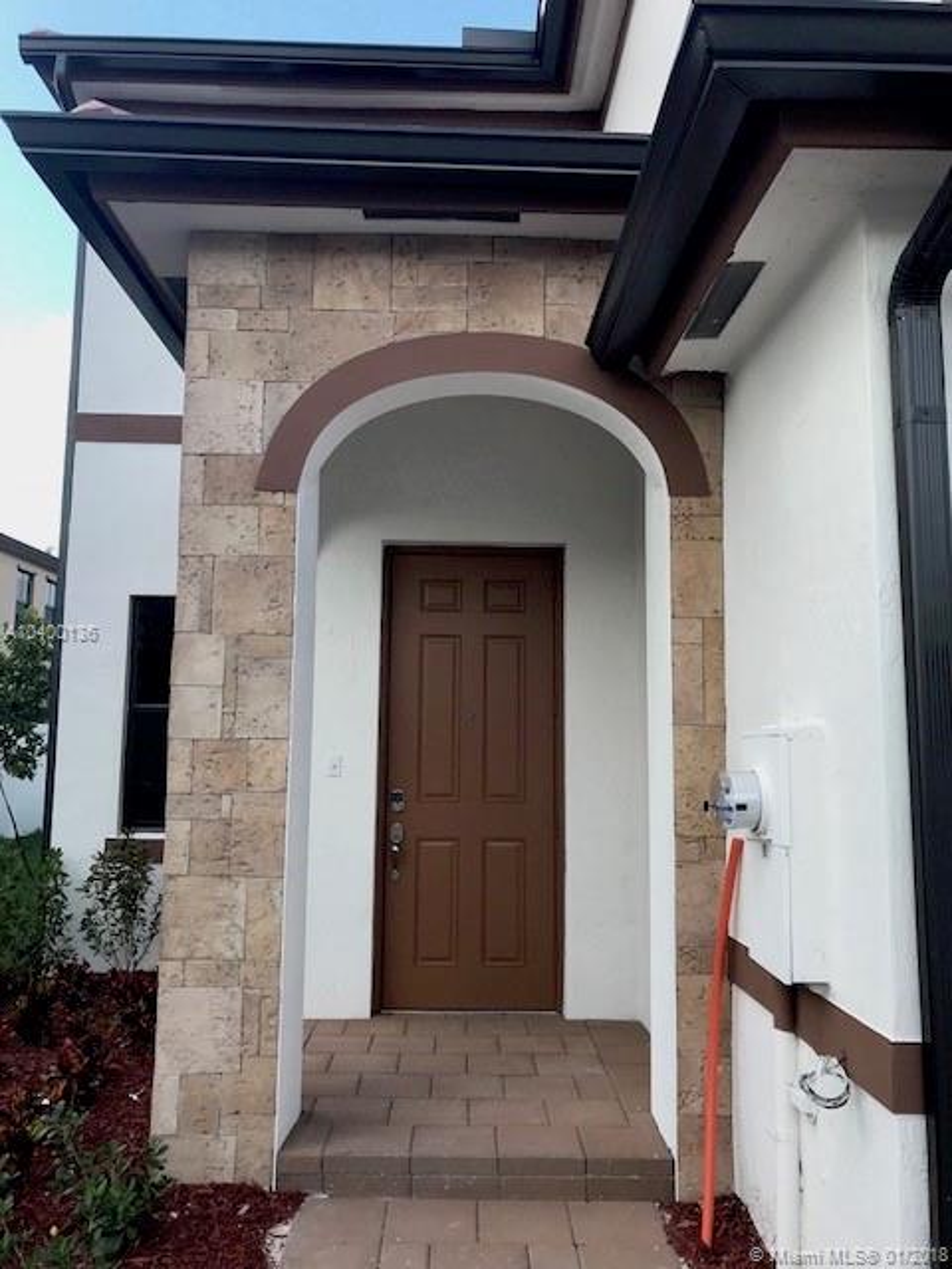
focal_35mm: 28
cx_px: 476
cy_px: 634
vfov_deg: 63.4
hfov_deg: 49.7
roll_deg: -1.7
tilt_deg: +8.2
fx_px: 1027
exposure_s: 1/679
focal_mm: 3.99
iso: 20
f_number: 1.8
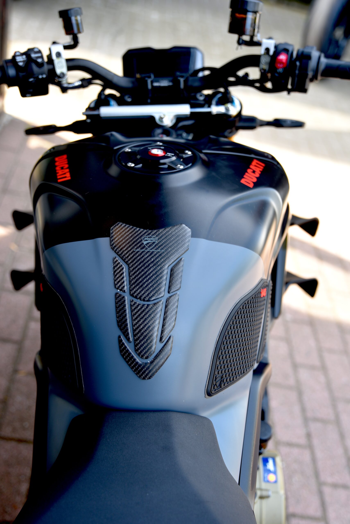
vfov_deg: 43.6
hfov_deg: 29.9
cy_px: 262
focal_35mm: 45
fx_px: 656
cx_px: 175
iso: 100
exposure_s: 1/60
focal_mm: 45
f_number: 3.5
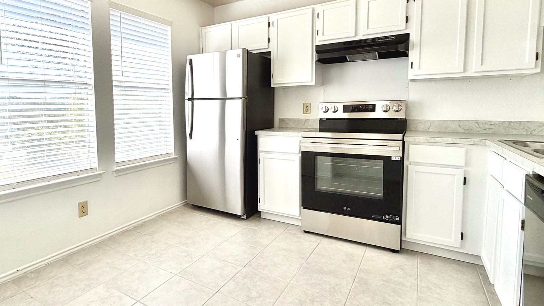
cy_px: 129
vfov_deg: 55.6
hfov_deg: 85.3
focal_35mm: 20
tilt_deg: -3.6
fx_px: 288
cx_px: 211
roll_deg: -1.5
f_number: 2.2
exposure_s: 1/266
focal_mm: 2.22
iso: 50
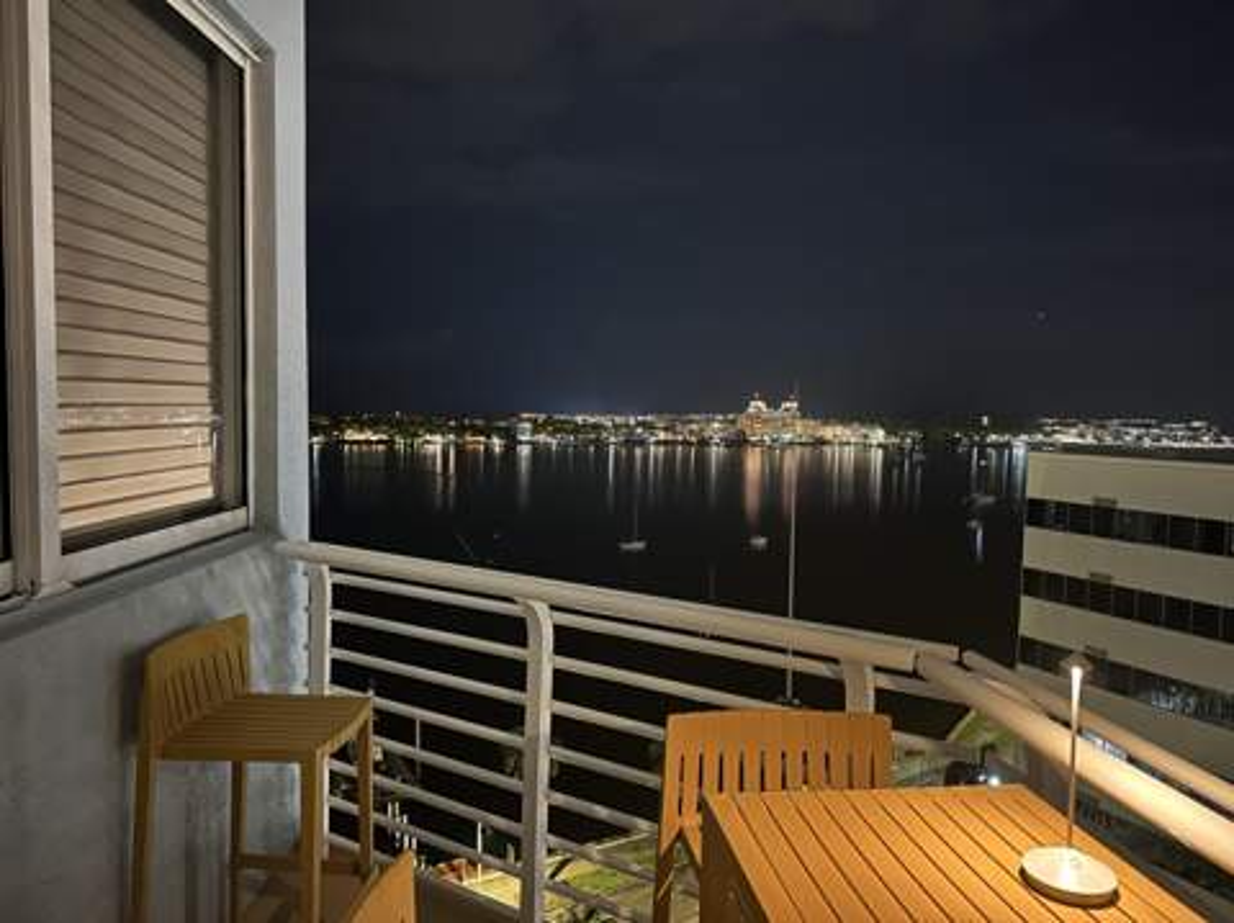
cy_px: 462
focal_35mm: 24
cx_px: 617
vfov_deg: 56.7
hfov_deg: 71.7
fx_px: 855
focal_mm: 6.86
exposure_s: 1/9
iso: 2500
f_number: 1.78
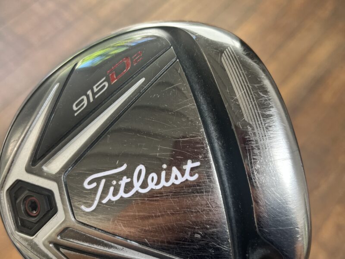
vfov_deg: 53.1
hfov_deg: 67.3
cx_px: 172
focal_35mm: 26
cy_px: 130
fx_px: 259
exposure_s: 1/122
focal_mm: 5.1
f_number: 1.6
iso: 50
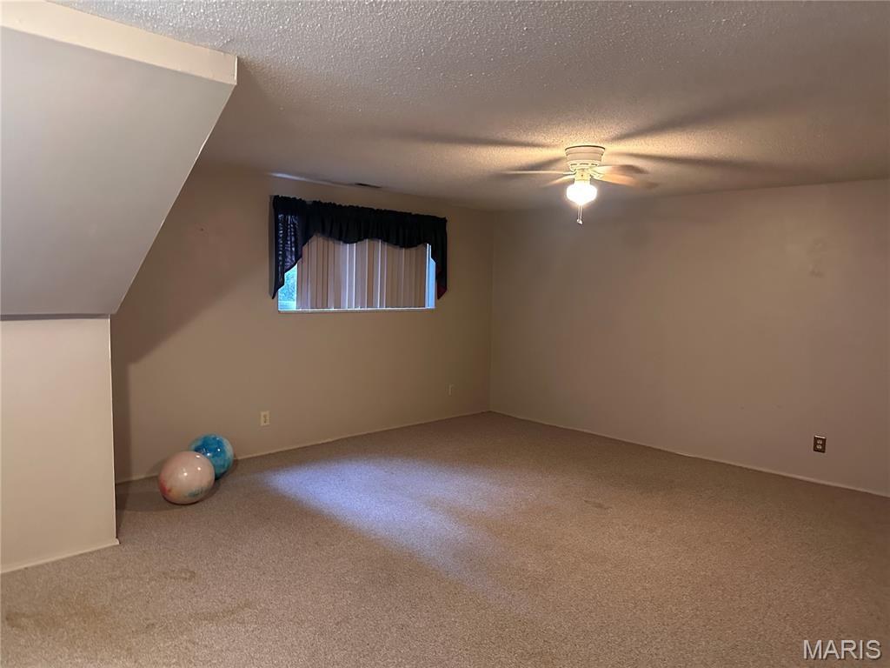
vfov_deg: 56.8
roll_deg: -1.6
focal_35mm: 24
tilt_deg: -5.1
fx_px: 617
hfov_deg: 71.6
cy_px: 334
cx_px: 445
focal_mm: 6.86
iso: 800
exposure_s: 1/40
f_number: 1.78
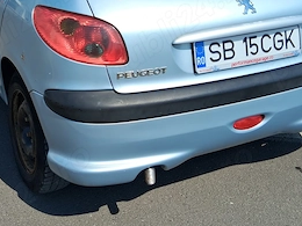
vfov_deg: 24.0
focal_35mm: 60
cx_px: 96
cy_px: 38
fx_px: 523
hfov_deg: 31.9
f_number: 1.8
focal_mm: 3.98
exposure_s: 1/832
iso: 25
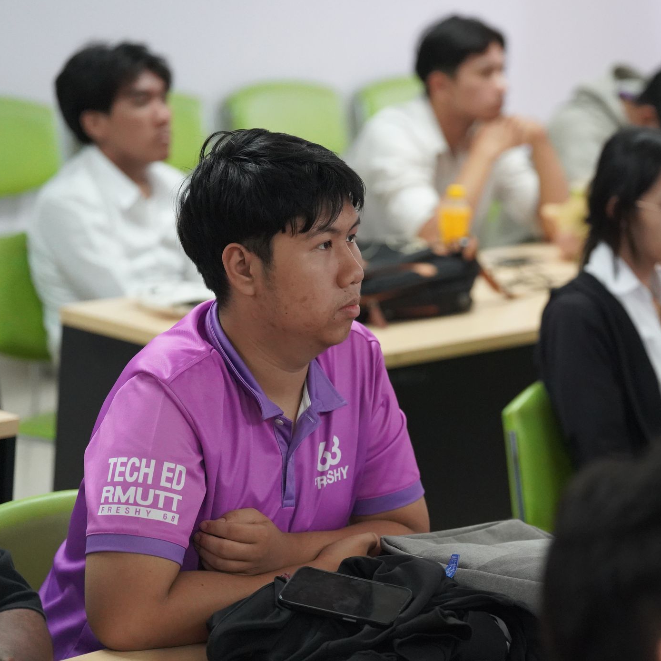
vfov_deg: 13.3
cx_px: 485
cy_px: 331
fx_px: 2830
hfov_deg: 13.3
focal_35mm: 131
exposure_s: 1/640
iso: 8000
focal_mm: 102
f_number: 2.8
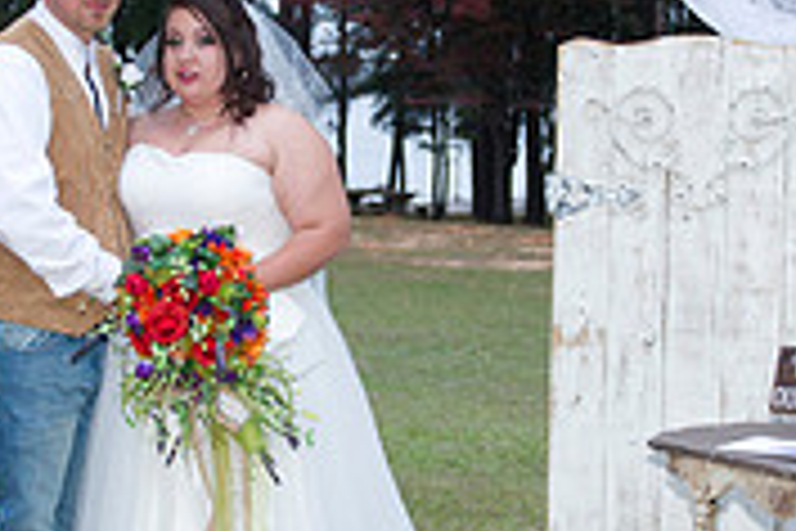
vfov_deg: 14.4
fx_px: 2100
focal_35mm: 95
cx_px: 382
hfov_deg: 21.5
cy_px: 180
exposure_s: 1/100
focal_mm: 29
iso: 800
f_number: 2.8
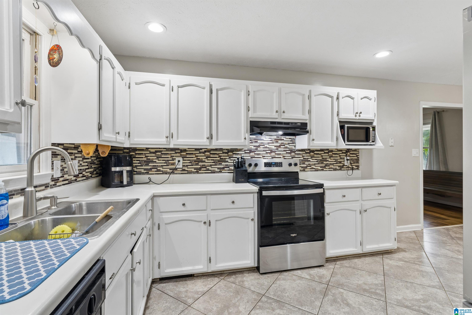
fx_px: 210
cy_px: 158
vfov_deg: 73.7
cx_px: 236
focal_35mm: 16
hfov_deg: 96.7
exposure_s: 1/6
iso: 400
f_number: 13
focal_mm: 16
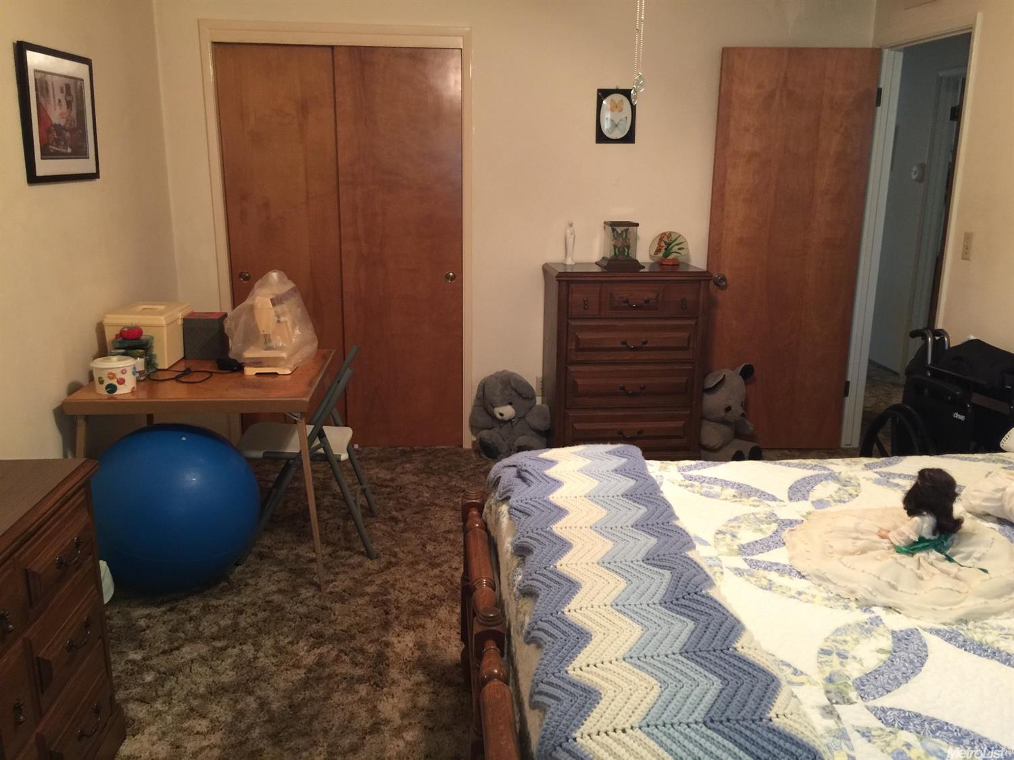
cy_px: 380
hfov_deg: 61.7
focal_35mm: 29
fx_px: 849
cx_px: 507
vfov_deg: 48.2
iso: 64
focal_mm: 4.15
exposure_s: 1/4
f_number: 2.2
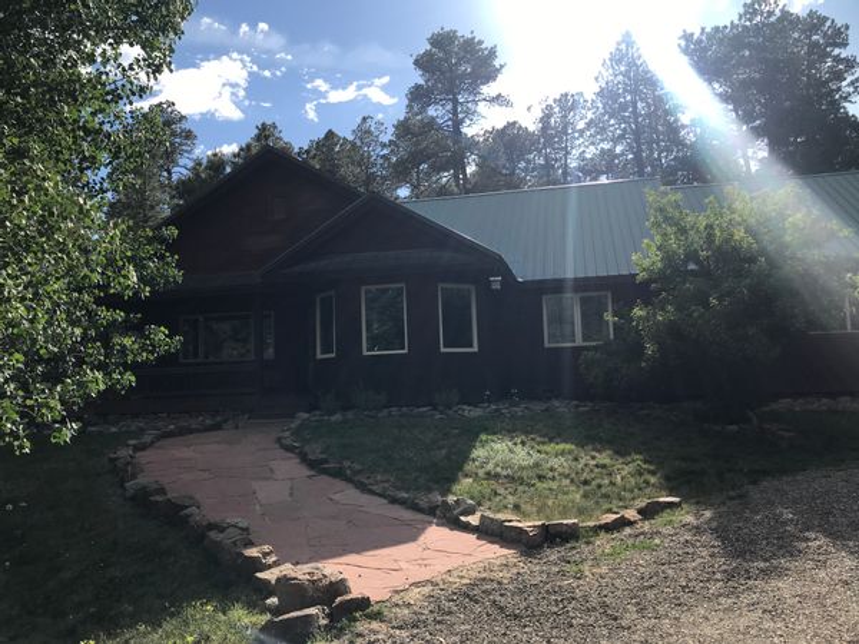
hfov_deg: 63.4
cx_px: 430
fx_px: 695
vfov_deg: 49.7
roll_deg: +1.5
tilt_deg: +5.1
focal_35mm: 28
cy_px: 322
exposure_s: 1/2227
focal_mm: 3.99
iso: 20
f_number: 1.8
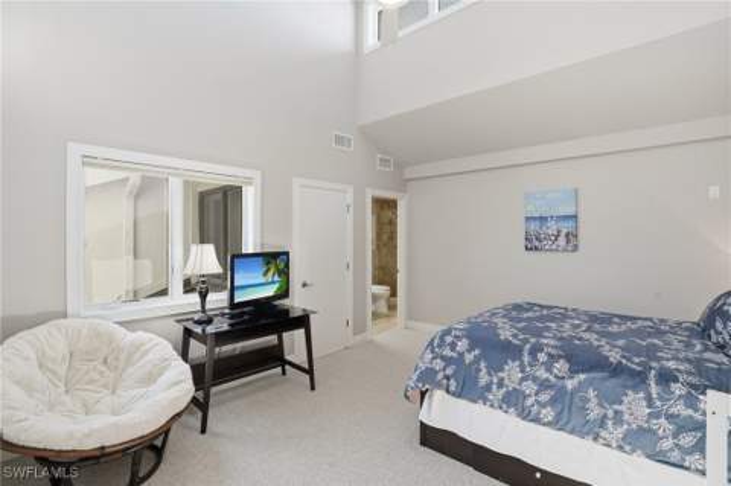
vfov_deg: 73.6
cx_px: 366
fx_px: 325
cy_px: 243
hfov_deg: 96.8
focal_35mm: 16
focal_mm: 16
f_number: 9
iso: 400
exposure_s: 1/60
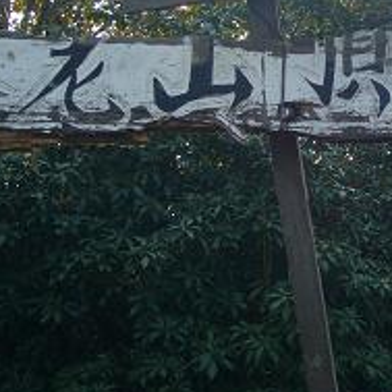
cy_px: 86
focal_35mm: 109
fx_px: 1396
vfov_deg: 15.9
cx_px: 320
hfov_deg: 15.9
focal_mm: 9.1
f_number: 3.5
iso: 80
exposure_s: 1/250
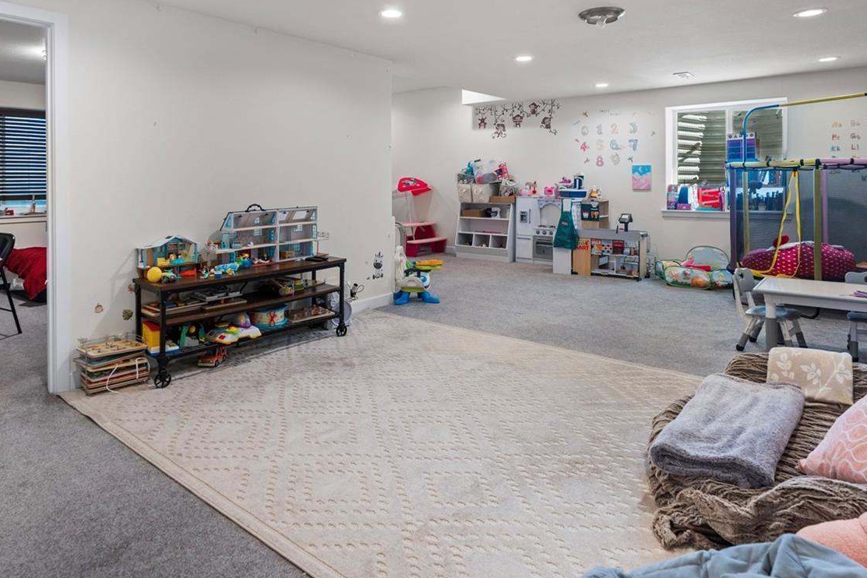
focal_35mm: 24
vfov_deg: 52.8
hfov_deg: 74.3
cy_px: 202
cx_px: 409
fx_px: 571
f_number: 6.3
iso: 320
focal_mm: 16.5
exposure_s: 1/5
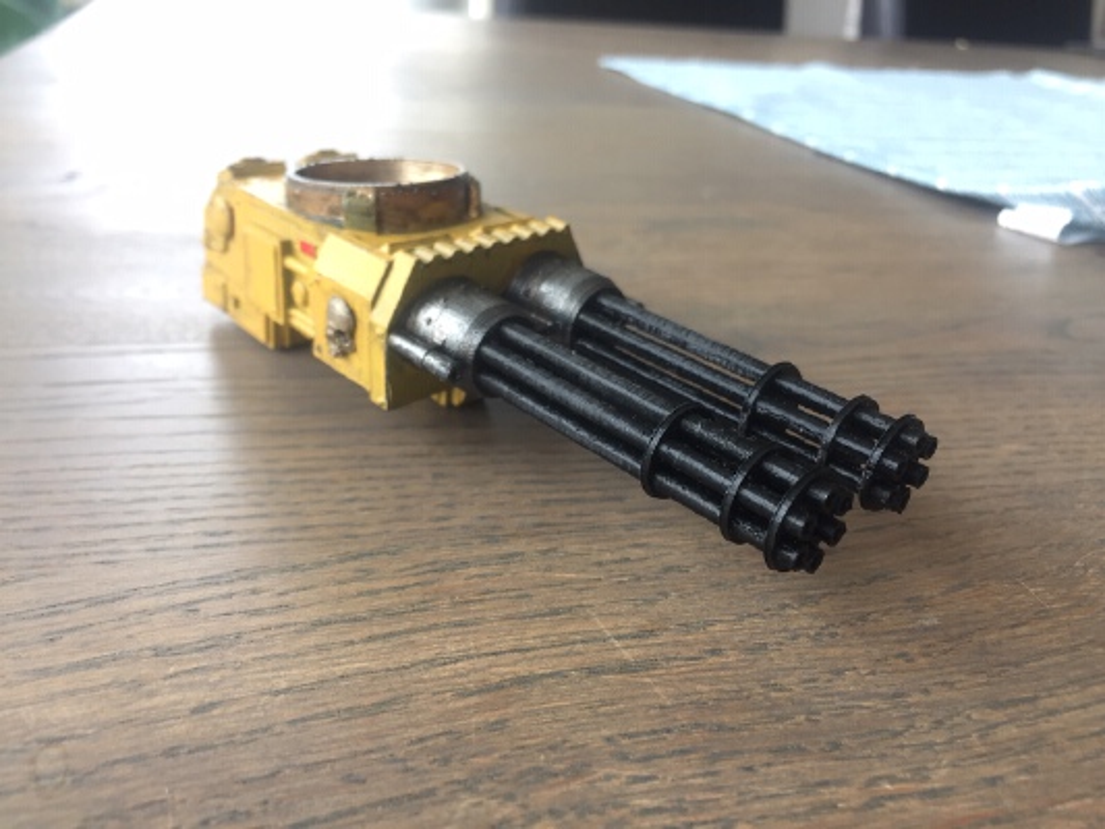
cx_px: 552
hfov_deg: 61.6
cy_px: 414
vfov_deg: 48.2
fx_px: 926
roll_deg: -3.5
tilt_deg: -25.8
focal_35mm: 29
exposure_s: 1/33
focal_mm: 4.15
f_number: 2.2
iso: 50
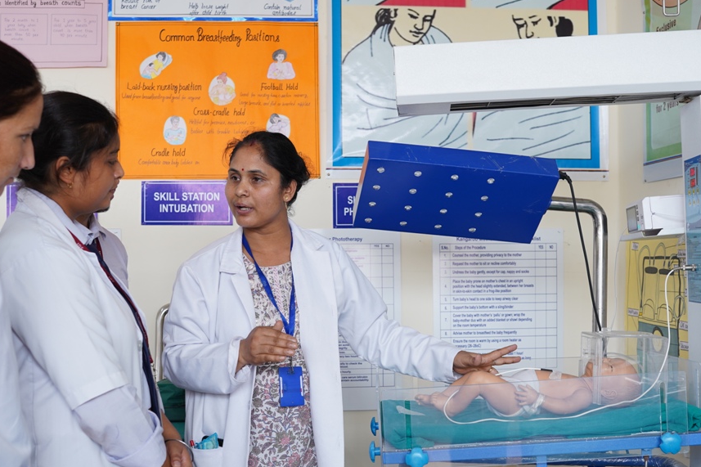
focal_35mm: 49
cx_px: 336
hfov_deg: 40.3
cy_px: 272
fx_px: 954
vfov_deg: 27.5
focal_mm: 35
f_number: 3.5
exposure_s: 1/125
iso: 200
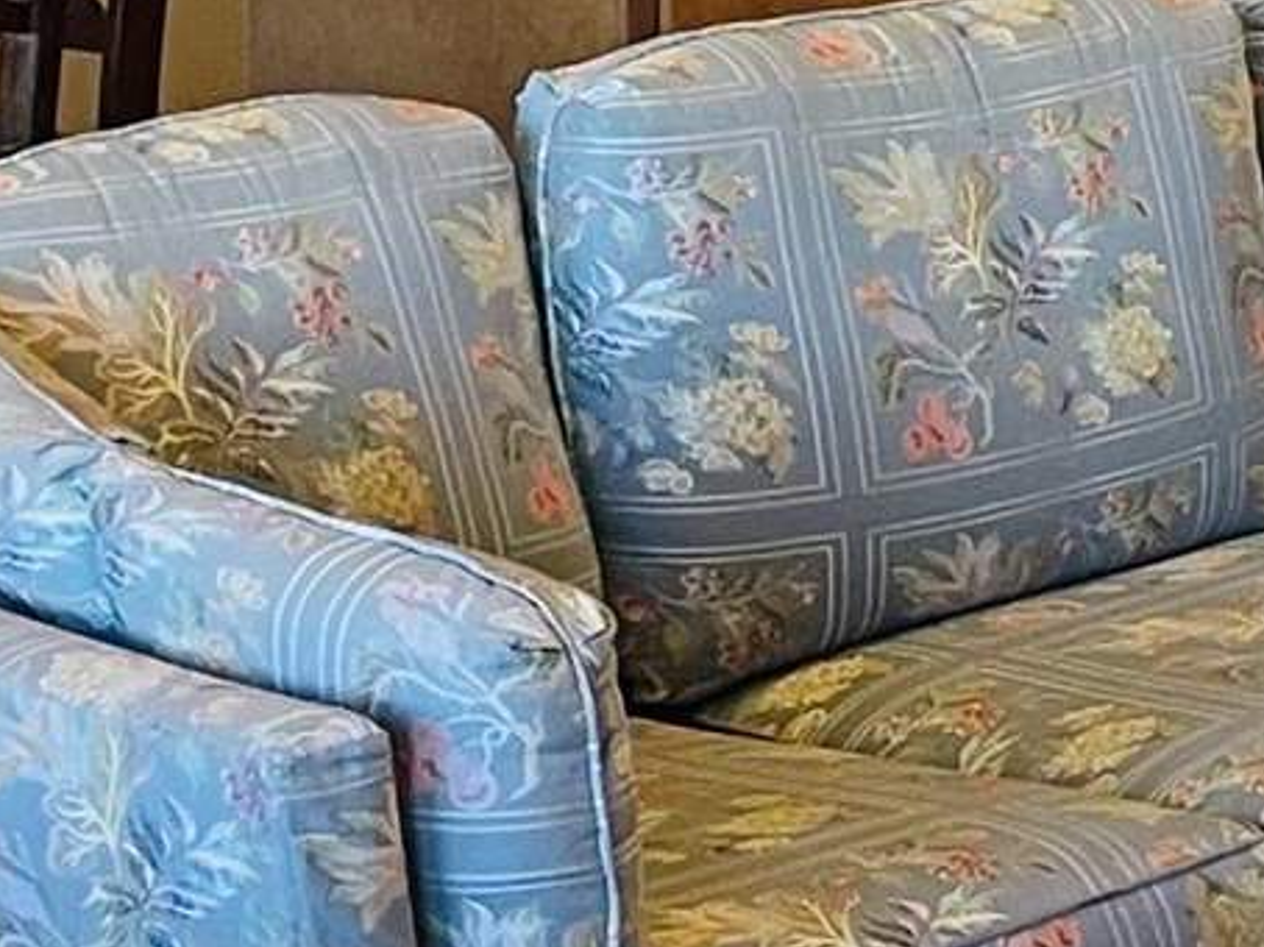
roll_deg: +0.1
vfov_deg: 8.3
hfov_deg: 10.5
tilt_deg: -5.6
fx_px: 6423
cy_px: -159
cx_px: 2289
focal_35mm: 176
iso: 80
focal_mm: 4.2
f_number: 1.6
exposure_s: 1/60
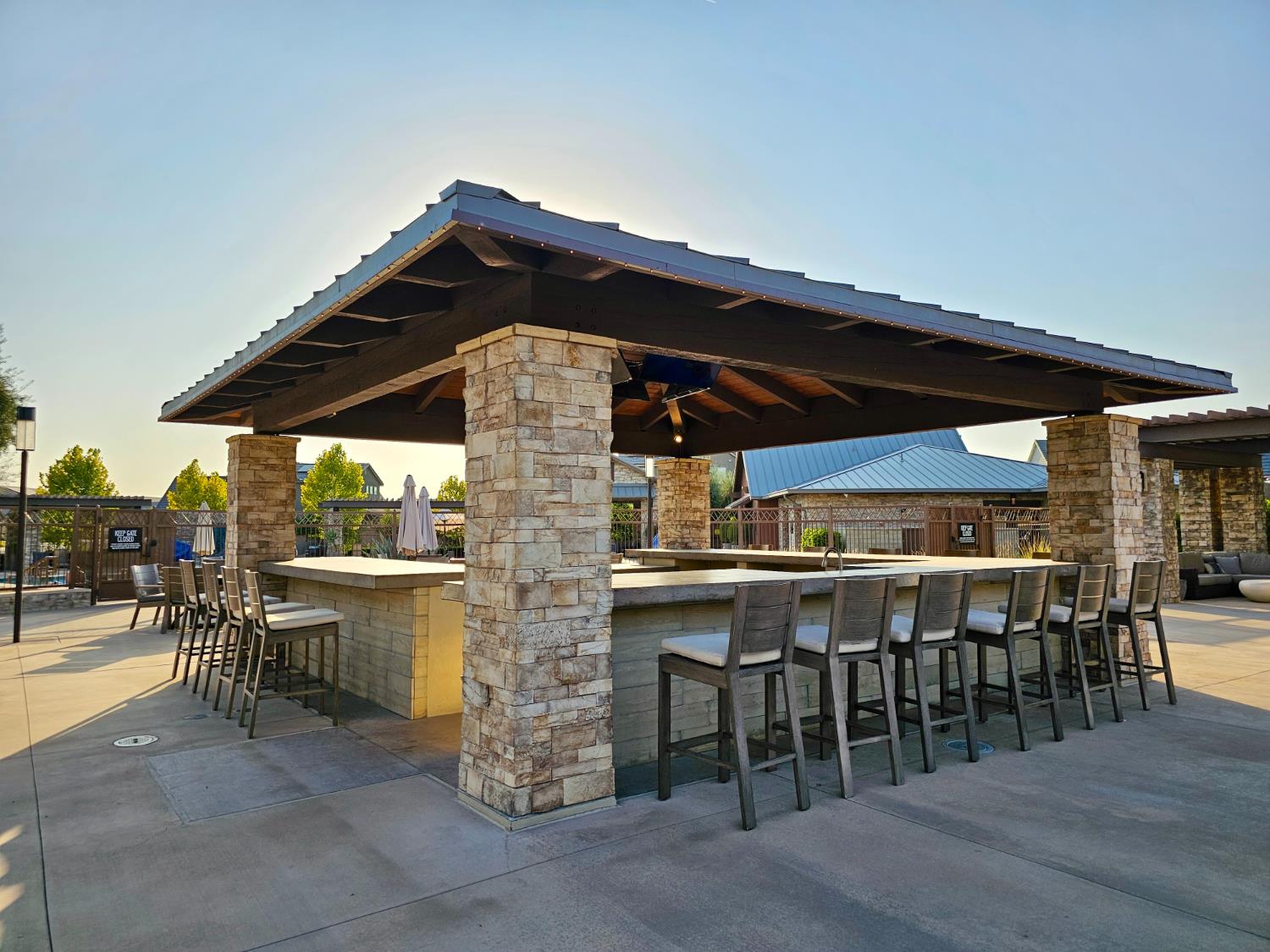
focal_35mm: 23
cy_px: 476
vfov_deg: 58.9
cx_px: 635
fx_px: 844
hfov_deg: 73.9
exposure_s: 1/719
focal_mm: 6.3
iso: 16
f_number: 1.7
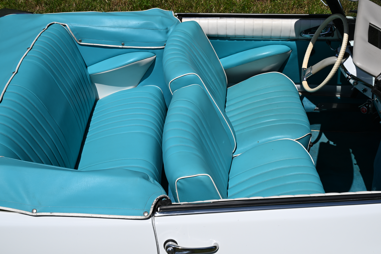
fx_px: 466
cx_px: 191
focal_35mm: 44
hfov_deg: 44.5
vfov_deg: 30.5
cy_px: 122
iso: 100
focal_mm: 42
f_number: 10
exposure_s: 1/400
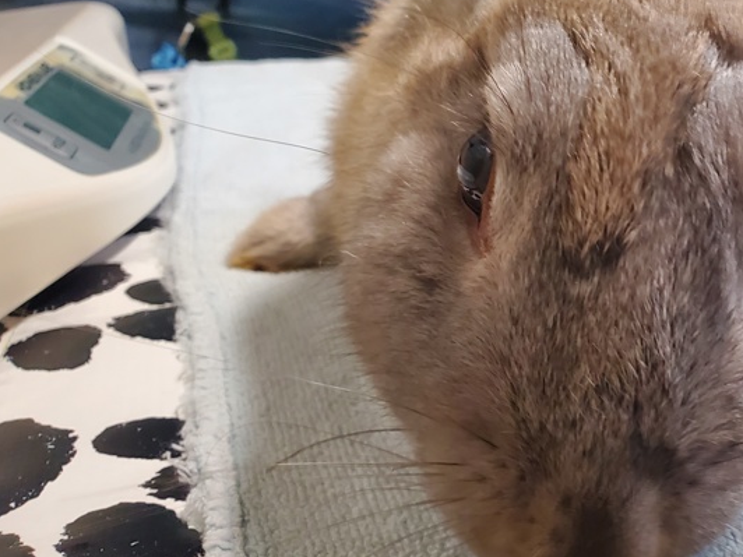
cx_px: 709
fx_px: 1073
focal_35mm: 50
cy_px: 228
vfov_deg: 29.0
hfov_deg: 35.3
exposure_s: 1/40
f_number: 2.4
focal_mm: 4.3
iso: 500
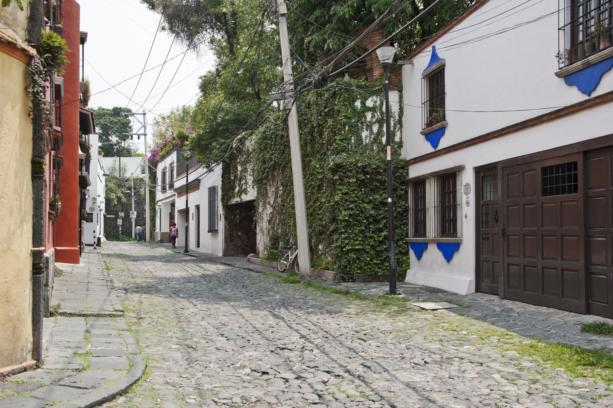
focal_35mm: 35
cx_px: 306
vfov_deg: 37.8
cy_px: 204
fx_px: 596
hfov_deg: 54.5
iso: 400
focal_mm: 35
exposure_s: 1/1000
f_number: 8
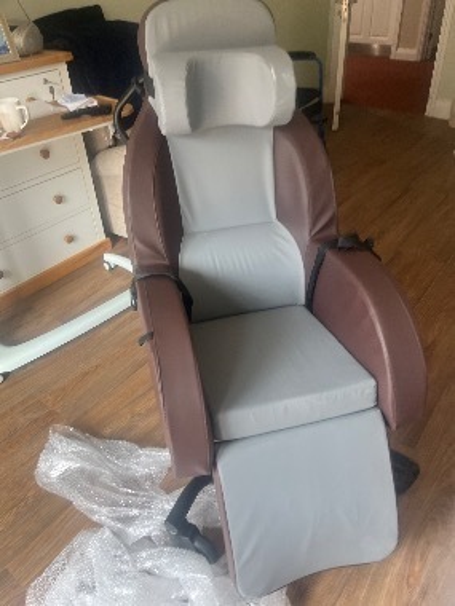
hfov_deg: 53.1
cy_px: 303
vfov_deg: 67.3
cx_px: 228
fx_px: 456
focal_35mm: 26
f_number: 1.6
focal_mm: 5.1
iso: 80
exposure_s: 1/100
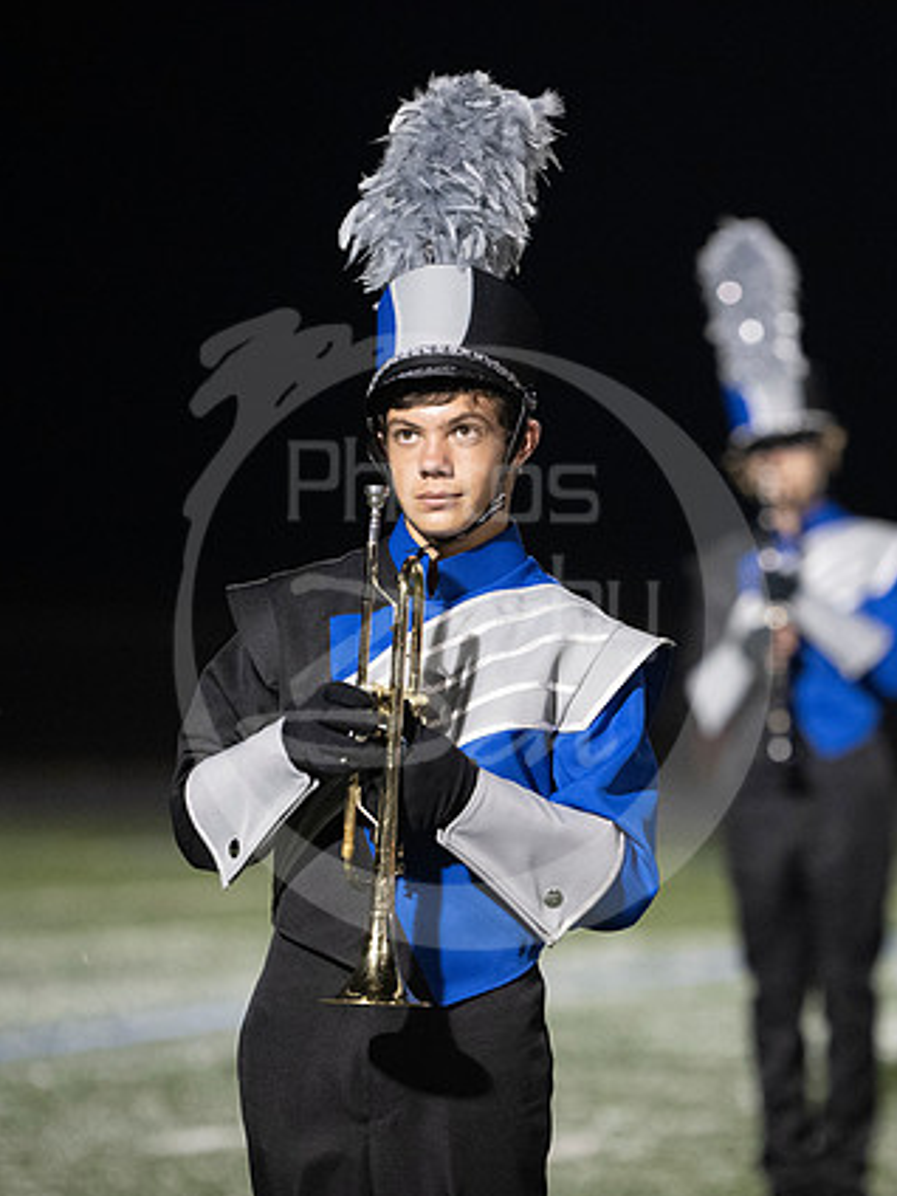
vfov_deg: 6.5
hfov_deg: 4.9
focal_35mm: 306
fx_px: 10572
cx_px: 697
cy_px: 745
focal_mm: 170
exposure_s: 1/640
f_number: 2.8
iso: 4000
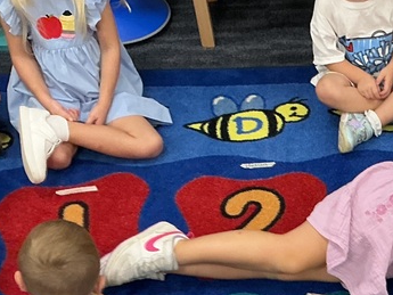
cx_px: 486
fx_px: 977
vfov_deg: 16.4
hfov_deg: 21.0
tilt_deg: -51.3
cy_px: 362
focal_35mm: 86
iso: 100
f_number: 1.8
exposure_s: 1/60
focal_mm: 3
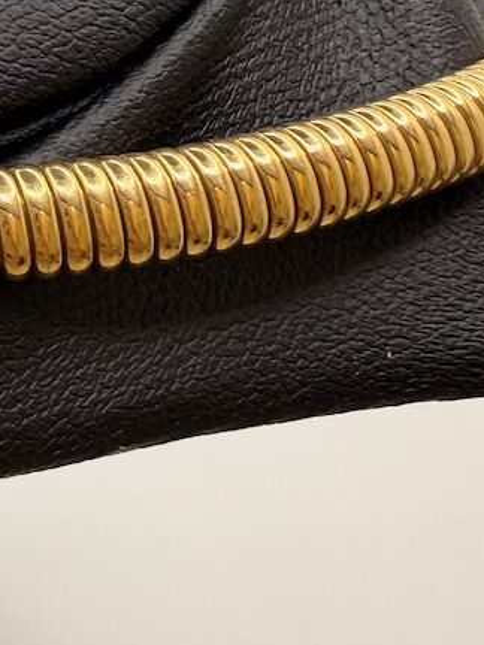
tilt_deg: -45.3
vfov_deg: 26.1
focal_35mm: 74
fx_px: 1380
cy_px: 193
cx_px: -257
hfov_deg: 17.7
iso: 40
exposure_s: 1/118
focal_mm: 2.22
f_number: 2.2
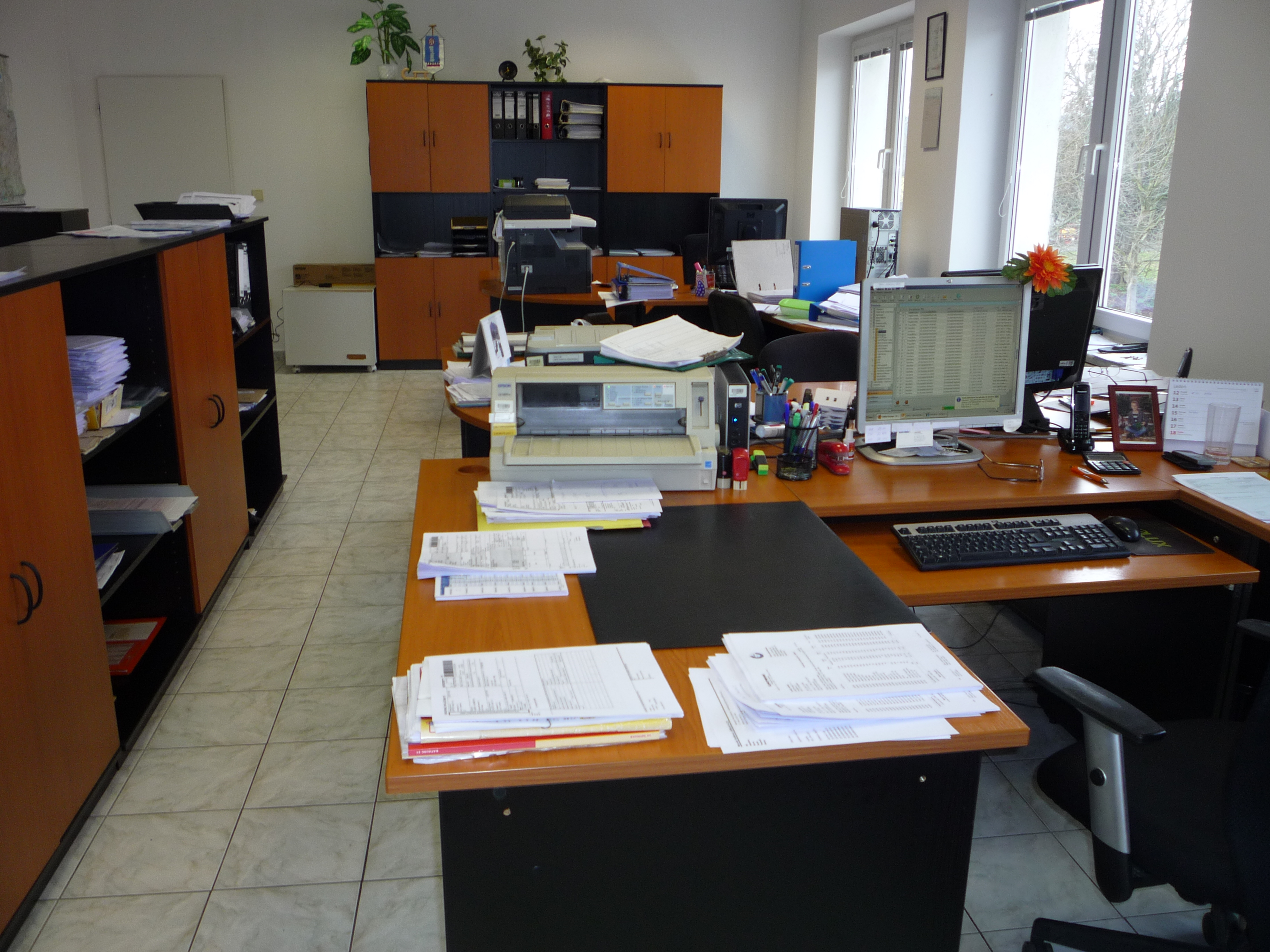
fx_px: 1101
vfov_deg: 46.8
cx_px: 635
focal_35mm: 30
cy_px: 476
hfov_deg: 60.0
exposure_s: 1/30
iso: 100
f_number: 3.3
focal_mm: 5.2
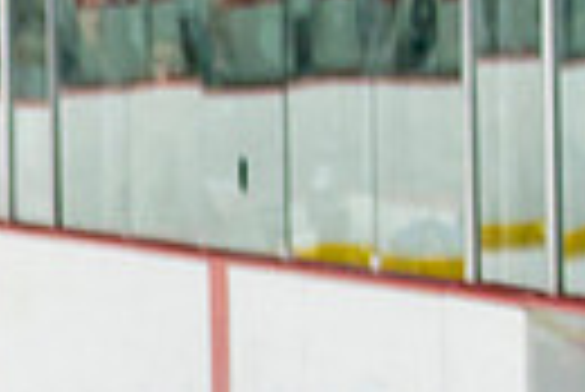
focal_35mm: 669
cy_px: 892
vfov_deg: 2.1
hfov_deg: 3.0
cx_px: -774
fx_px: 10883
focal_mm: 88
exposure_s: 1/640
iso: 320
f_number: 3.2
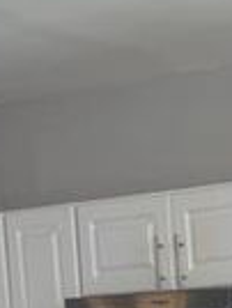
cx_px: 285
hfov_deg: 11.3
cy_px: 587
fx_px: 1149
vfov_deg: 13.4
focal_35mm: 129
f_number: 1.5
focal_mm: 5.7
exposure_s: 1/13
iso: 50
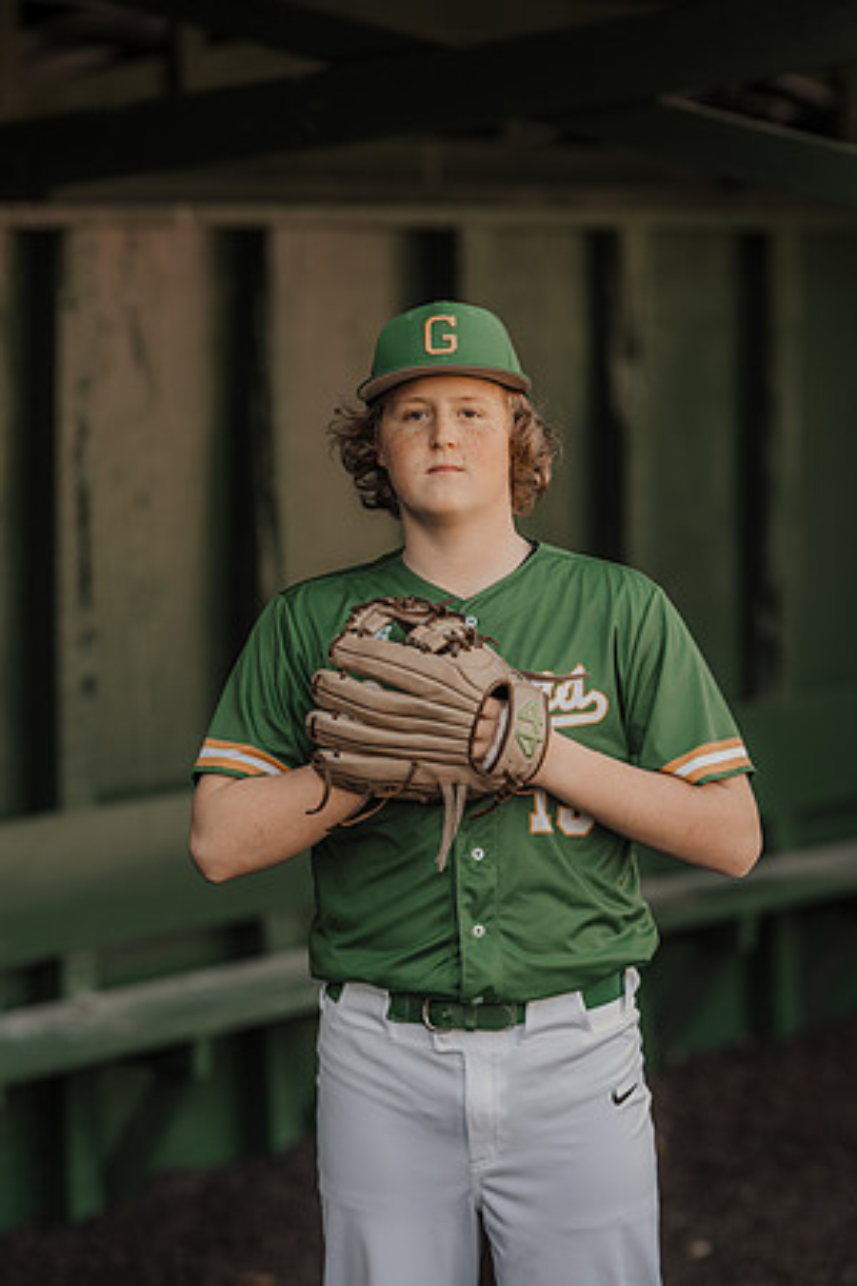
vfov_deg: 19.5
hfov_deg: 13.0
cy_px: 643
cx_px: 428
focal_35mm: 105
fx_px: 3749
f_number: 2.2
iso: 200
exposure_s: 1/500
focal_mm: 105
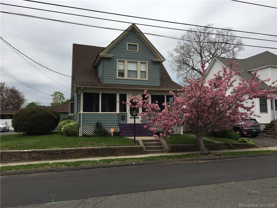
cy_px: 104
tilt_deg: +4.9
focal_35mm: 29
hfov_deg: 61.7
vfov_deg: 48.2
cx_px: 138
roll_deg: +0.6
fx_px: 232
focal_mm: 4.15
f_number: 2.2
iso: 25
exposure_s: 1/496
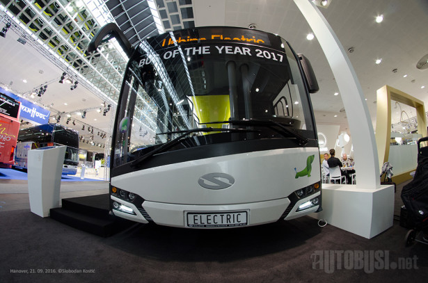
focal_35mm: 12
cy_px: 142
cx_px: 214
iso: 800
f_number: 8
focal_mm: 8
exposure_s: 1/50
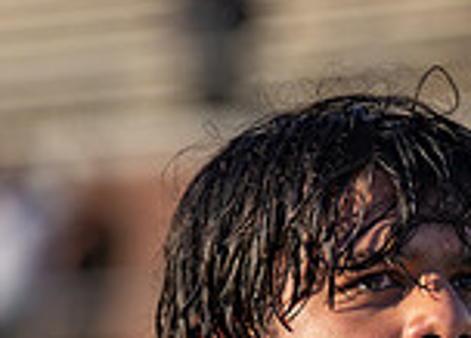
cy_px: 549
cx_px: 328
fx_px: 7113
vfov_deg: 2.7
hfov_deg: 3.8
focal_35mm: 531
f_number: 2.8
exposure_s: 1/1600
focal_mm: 133
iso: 100
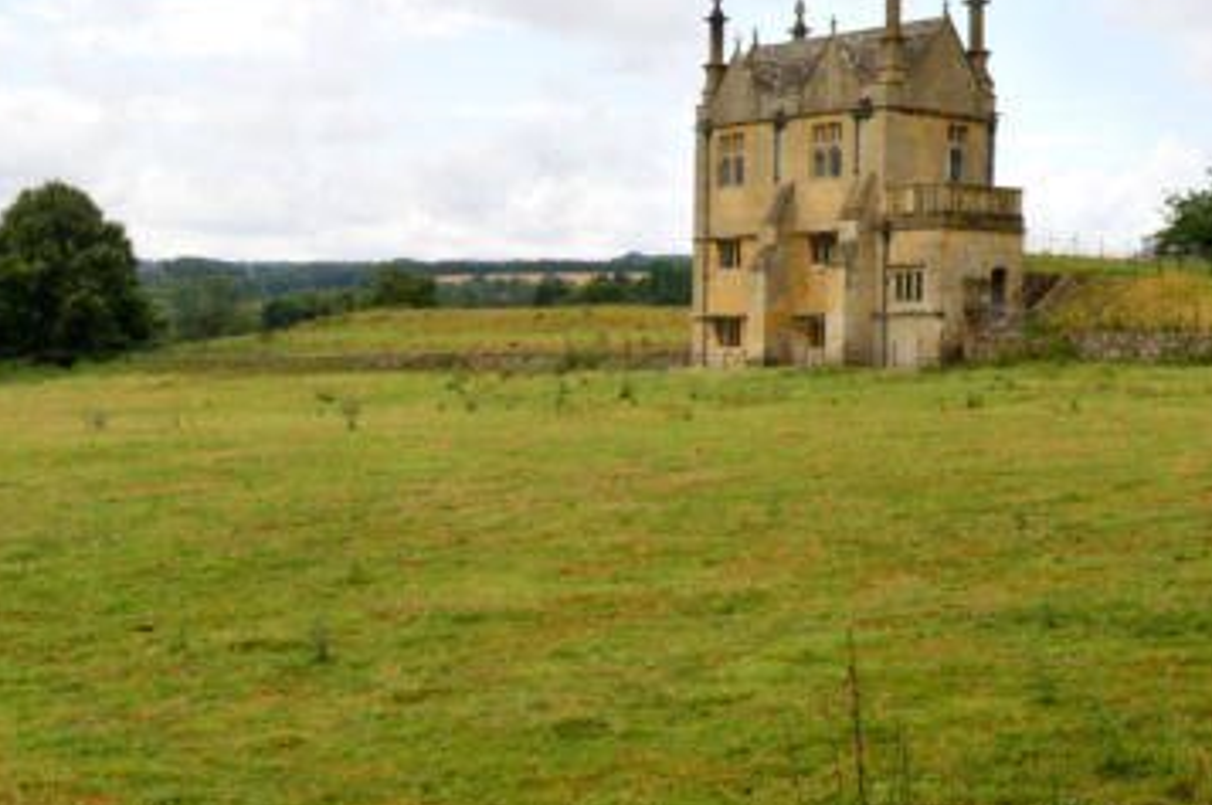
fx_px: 1984
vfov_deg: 22.9
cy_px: 515
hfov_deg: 34.0
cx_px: 558
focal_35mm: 59
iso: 200
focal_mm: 22
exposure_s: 1/125
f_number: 16
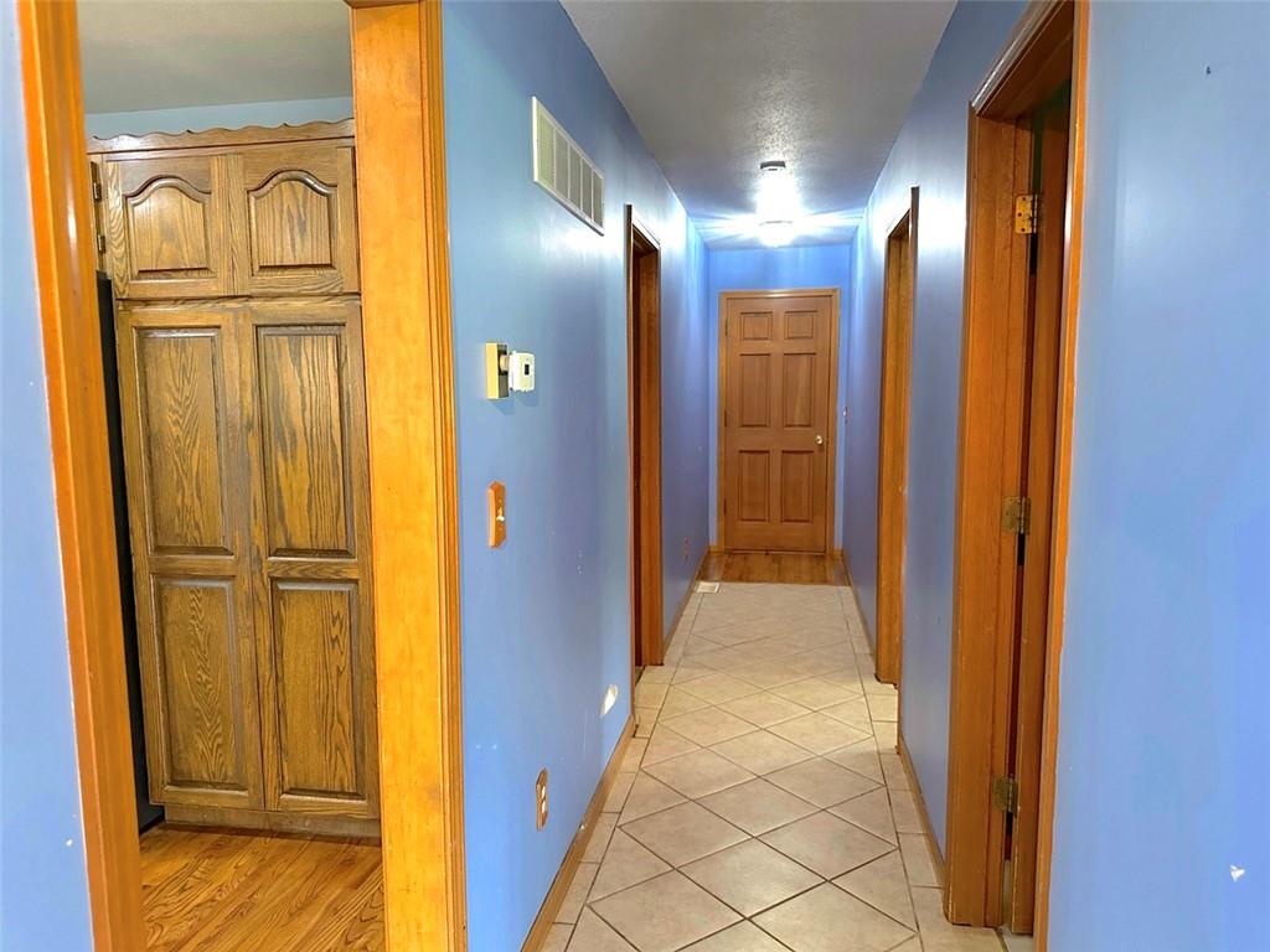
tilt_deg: -6.3
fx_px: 881
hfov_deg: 71.6
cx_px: 635
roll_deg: +0.2
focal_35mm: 24
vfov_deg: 56.8
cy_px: 476
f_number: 1.78
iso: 640
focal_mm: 6.86
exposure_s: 1/60
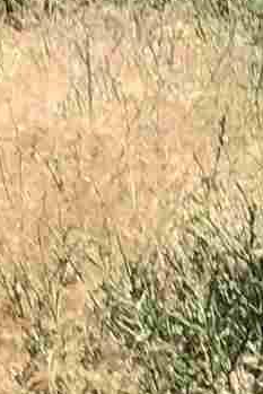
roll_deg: +5.9
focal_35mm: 256
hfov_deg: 4.1
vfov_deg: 8.0
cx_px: 1728
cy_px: 263
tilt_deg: -18.6
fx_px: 2802
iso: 20
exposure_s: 1/1263
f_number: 1.8
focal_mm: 3.99
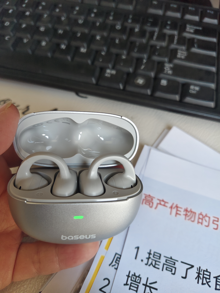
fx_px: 203
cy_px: 146
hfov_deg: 56.8
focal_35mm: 24
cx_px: 110
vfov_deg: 71.6
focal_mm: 5.56
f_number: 1.88
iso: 231
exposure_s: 1/50
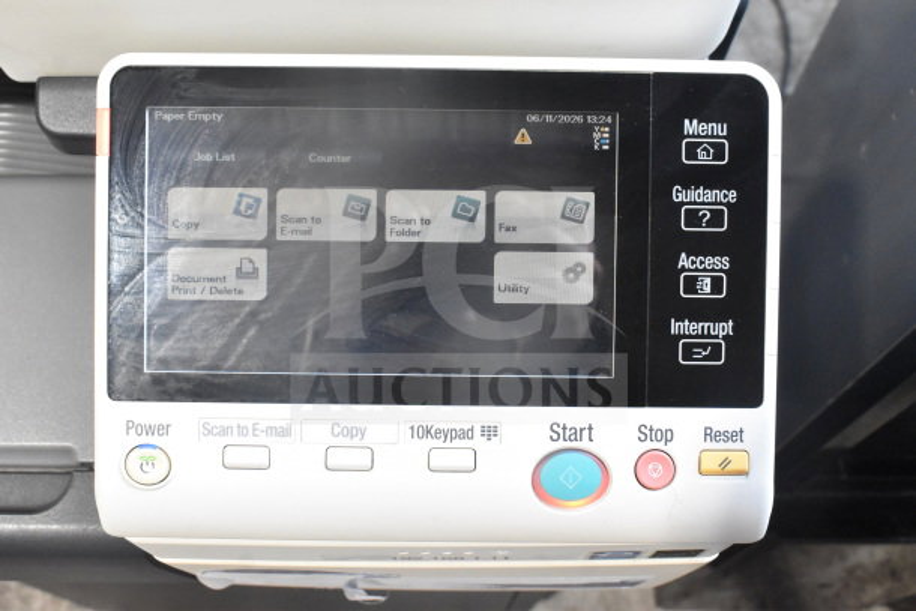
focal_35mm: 39
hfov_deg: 49.5
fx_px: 993
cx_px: 458
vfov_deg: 34.2
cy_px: 306
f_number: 9
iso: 6400
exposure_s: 1/250
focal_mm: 26
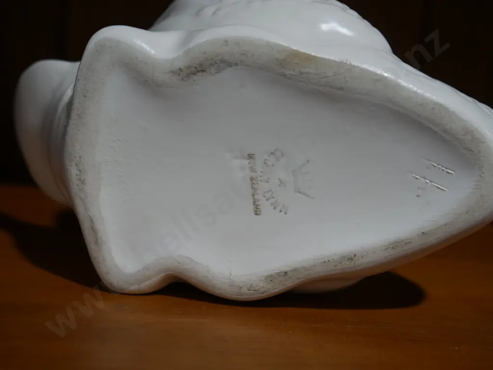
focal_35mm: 62
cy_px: 185
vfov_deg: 23.7
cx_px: 246
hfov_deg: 31.2
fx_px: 883
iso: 400
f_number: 5.4
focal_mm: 31
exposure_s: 1/80
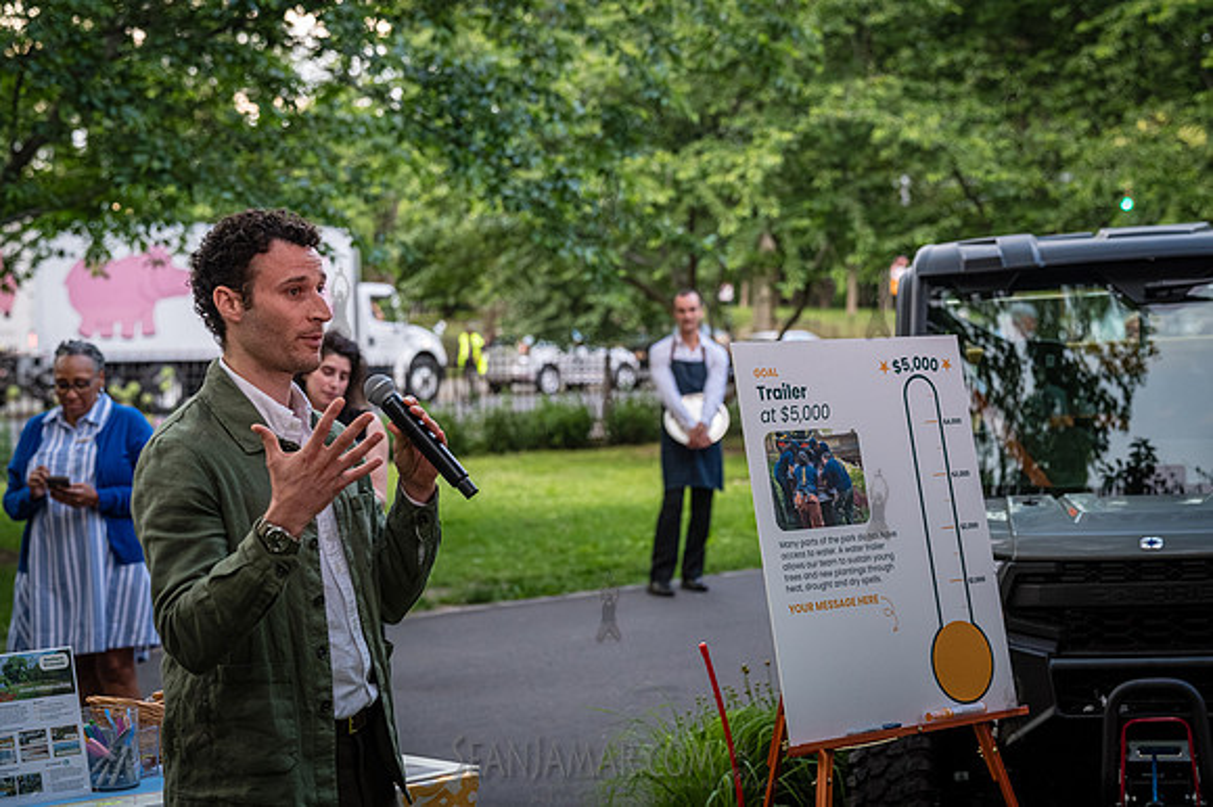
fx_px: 2324
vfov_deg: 19.7
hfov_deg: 29.3
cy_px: 404
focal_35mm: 69
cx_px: 606
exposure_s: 1/320
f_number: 4
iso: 4000
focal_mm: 69
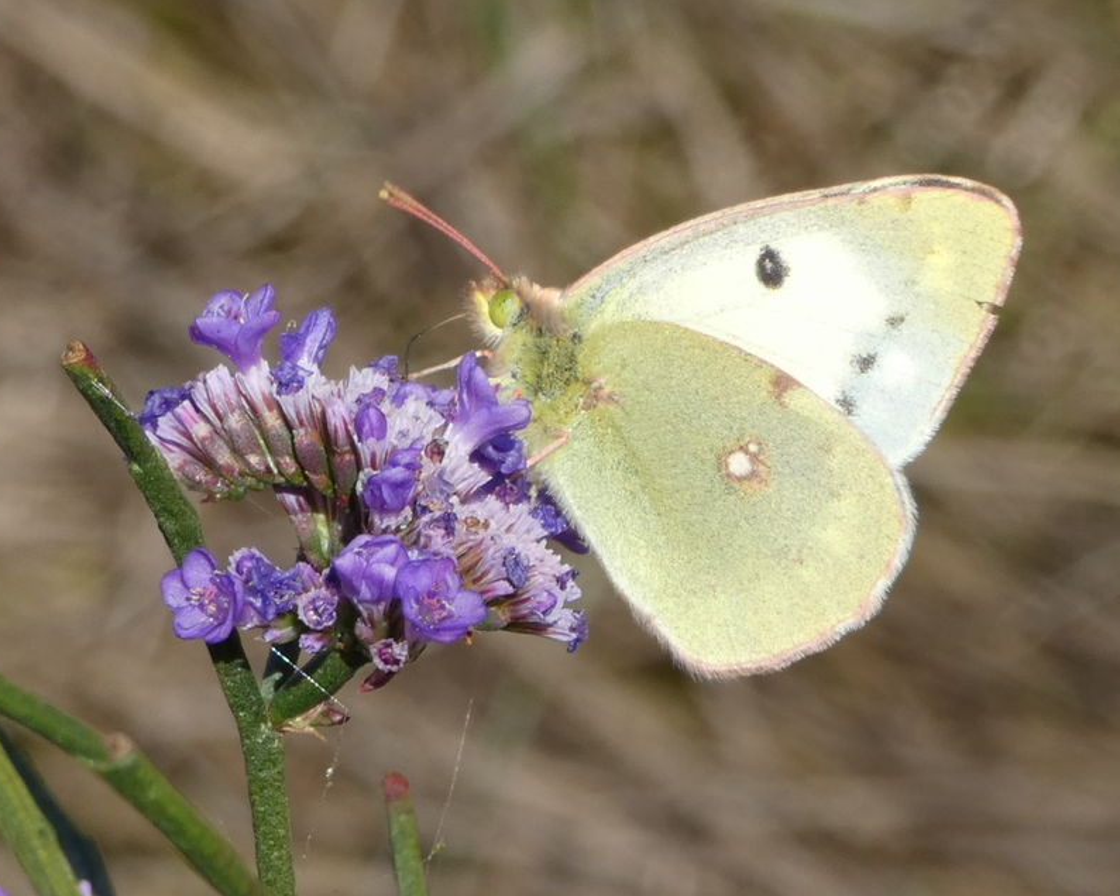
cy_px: 446
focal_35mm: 172
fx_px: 5701
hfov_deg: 11.2
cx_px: 537
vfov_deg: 9.0
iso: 80
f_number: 5.4
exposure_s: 1/160
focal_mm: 29.5
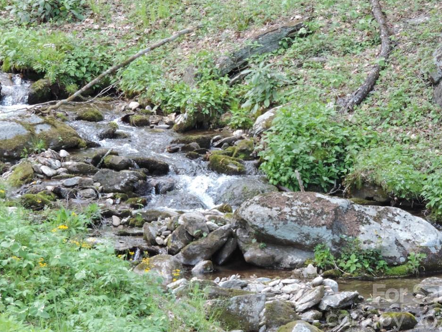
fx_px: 2785
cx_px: 226
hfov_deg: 9.1
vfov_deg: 6.8
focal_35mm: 218
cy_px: 171
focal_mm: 35.6
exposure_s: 1/160
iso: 800
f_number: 4.6
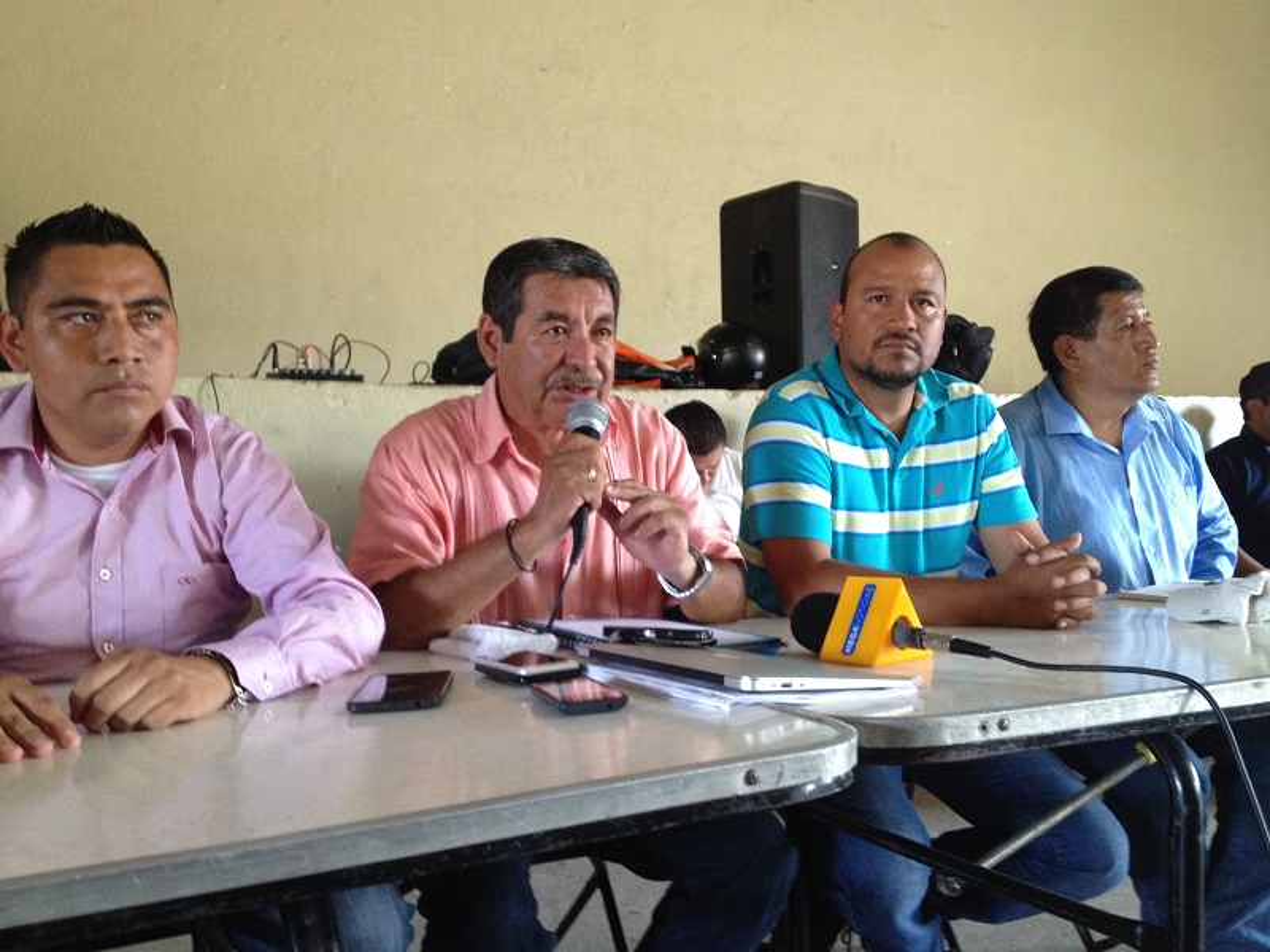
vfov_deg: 40.7
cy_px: 476
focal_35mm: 35
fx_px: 1284
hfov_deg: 52.6
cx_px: 635
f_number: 2.4
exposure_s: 1/20
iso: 250
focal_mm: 4.28
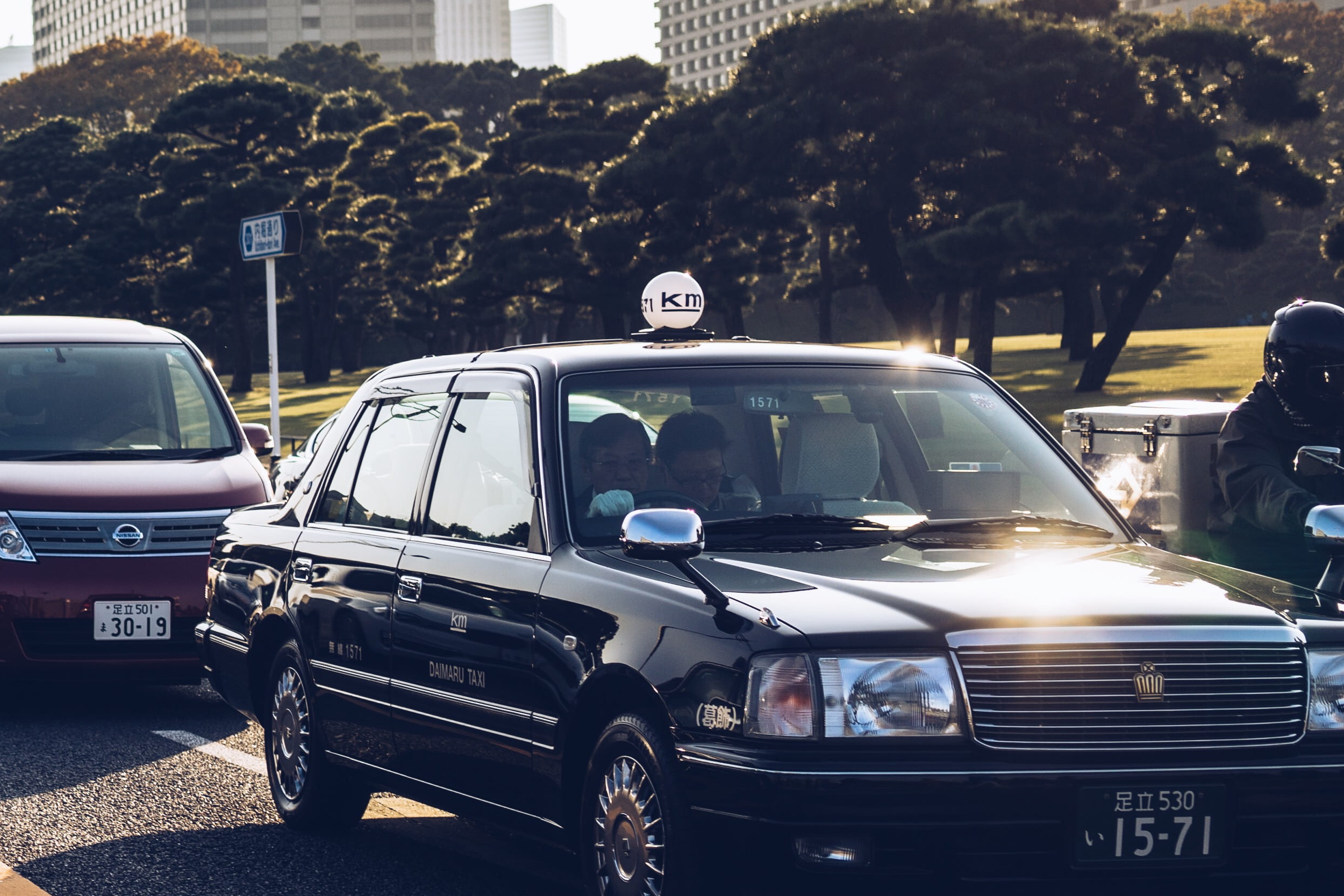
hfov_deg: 22.4
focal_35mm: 84
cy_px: 592
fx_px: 3136
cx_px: -252
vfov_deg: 16.2
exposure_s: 1/1000
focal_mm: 35
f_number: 3.2
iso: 100
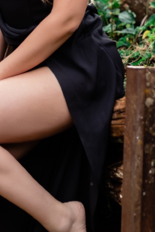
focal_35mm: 162
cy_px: 85
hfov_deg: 8.4
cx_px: -15
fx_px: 1046
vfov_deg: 12.7
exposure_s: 1/500
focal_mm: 35
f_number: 2
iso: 200
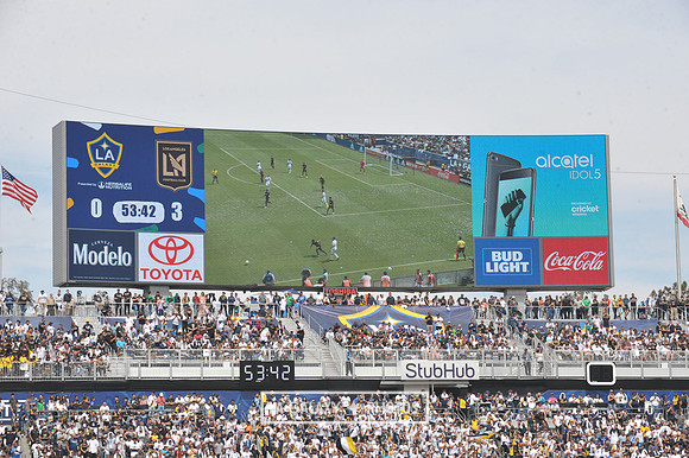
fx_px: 2219
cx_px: 344
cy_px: 229
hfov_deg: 17.7
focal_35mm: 116
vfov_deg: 11.8
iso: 320
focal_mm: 116
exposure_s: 1/500
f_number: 11
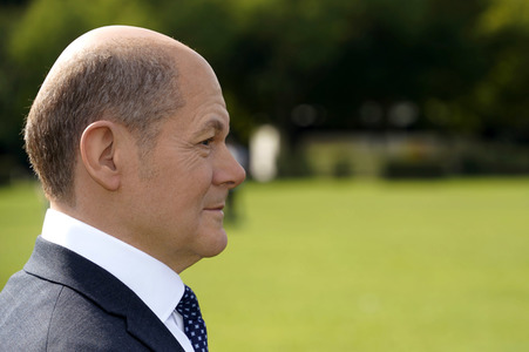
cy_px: 176
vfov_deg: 9.1
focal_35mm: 150
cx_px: 264
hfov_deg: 13.7
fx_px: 2202
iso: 100
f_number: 6.3
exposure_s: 1/200
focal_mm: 150
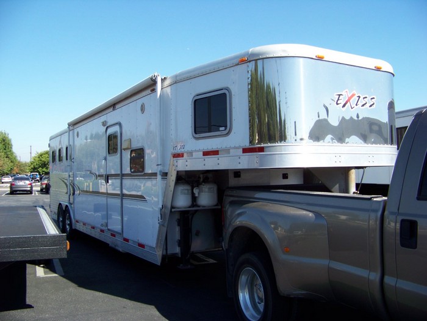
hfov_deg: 51.4
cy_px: 160
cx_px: 214
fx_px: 444
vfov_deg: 39.7
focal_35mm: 36
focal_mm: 5.85
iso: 72
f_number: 2.8
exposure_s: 1/640
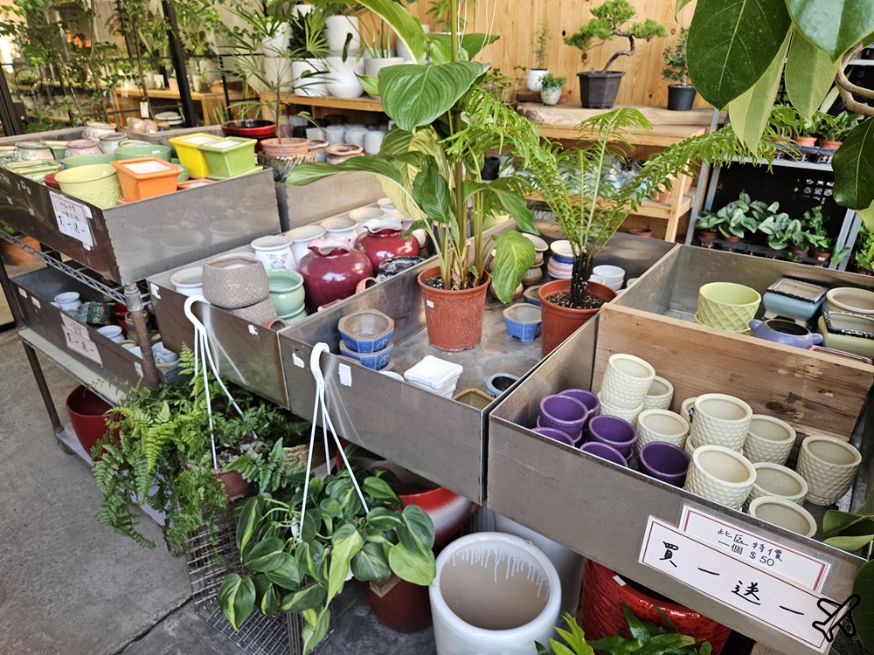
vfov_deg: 58.9
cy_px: 328
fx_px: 581
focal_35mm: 23
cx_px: 437
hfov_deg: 73.9
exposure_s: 1/180
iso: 200
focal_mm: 5.4
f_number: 1.8
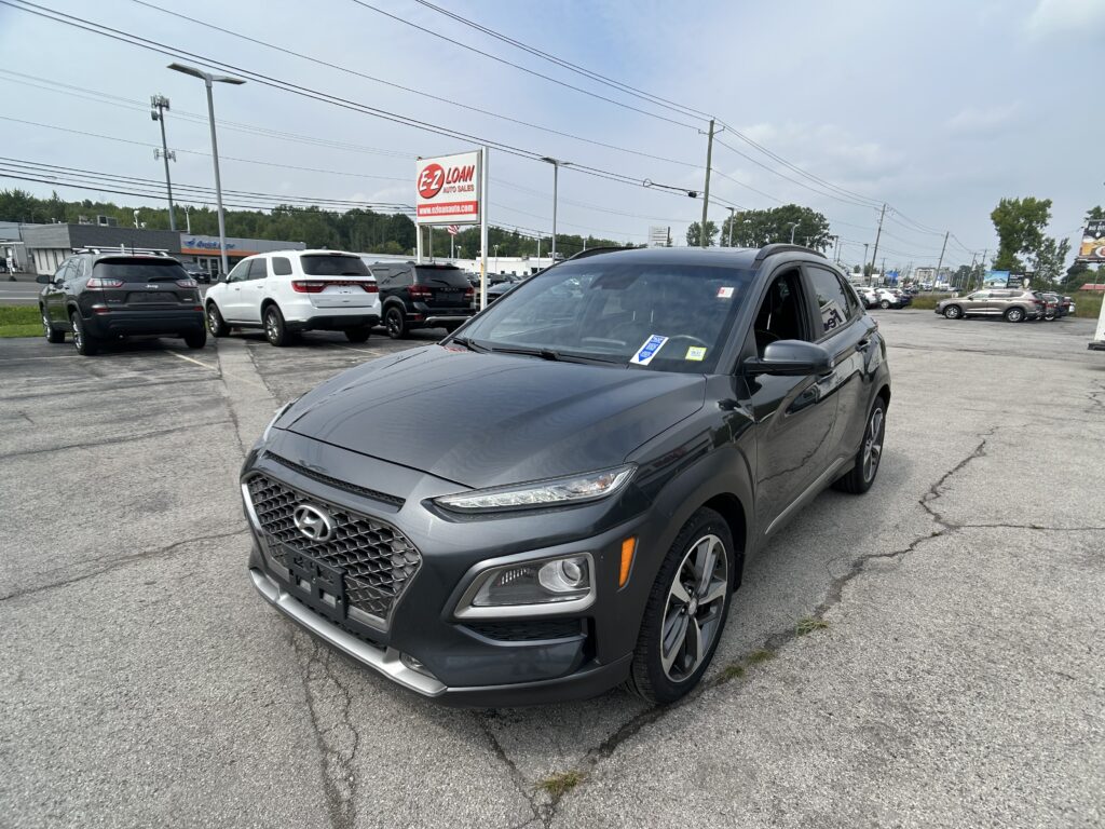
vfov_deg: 53.1
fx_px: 830
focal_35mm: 26
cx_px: 552
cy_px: 414
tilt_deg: -13.3
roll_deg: -1.9
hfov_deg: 67.3
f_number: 1.5
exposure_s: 1/4274
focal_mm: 5.7
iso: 50
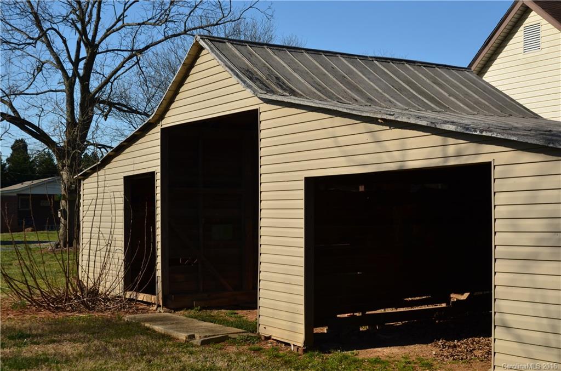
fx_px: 793
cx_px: 280
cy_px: 186
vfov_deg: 26.3
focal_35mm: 51
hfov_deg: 39.0
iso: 140
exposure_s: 1/250
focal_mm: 34
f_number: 8
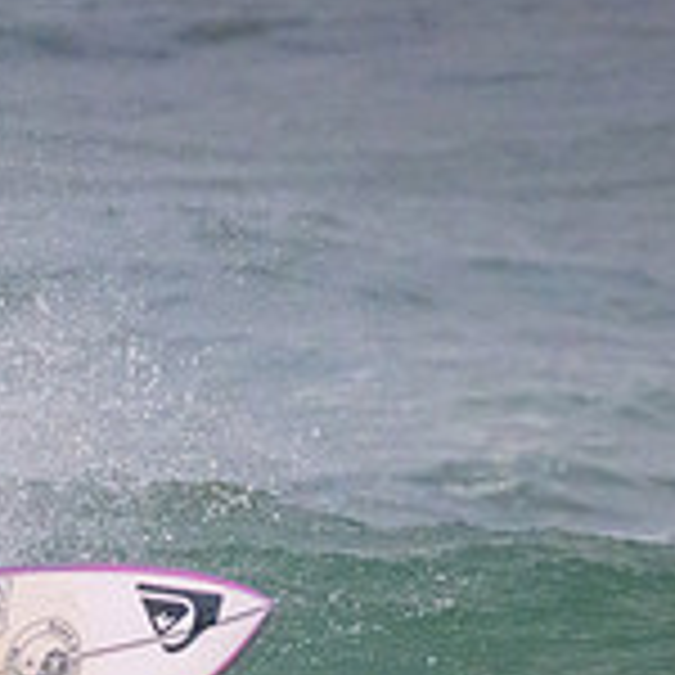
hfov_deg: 0.7
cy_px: 821
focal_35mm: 2624
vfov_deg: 0.7
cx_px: -207
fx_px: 57889
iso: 16000
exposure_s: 1/1250
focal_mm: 800
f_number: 11
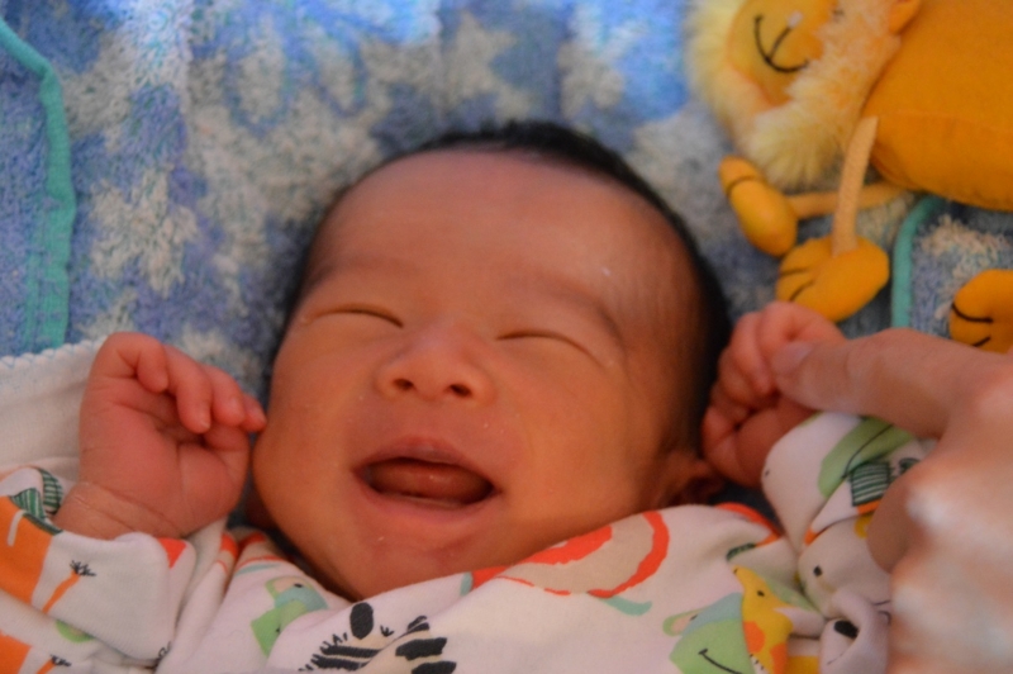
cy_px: 337
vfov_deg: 19.7
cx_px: 506
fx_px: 1940
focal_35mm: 69
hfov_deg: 29.3
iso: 3200
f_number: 5.3
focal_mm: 46
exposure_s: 1/6
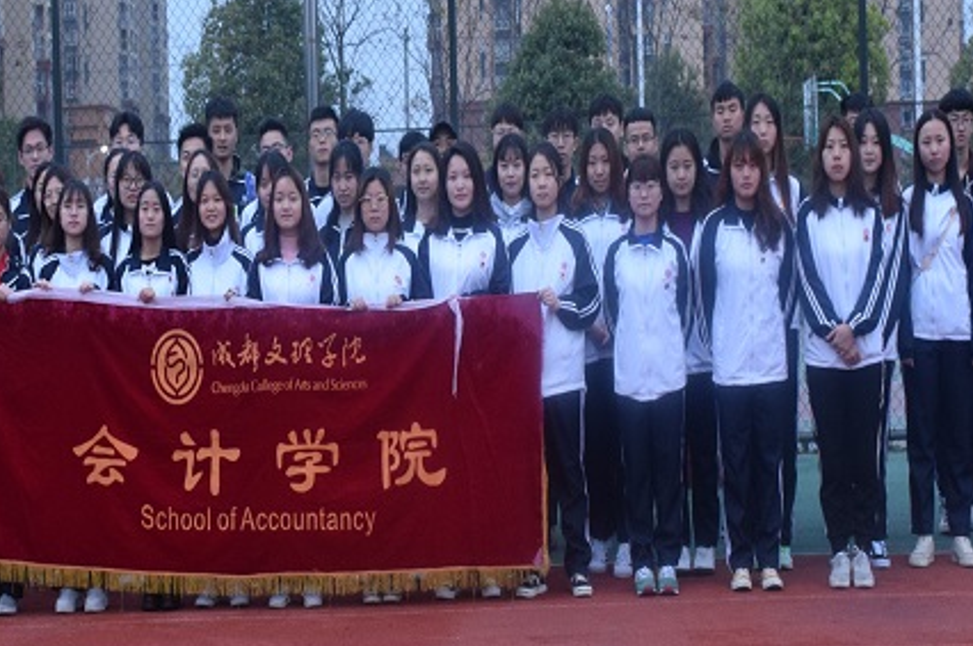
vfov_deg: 18.4
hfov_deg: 27.3
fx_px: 1998
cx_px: 384
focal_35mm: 74
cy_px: 301
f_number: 8
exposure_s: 1/50
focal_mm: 30
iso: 1250
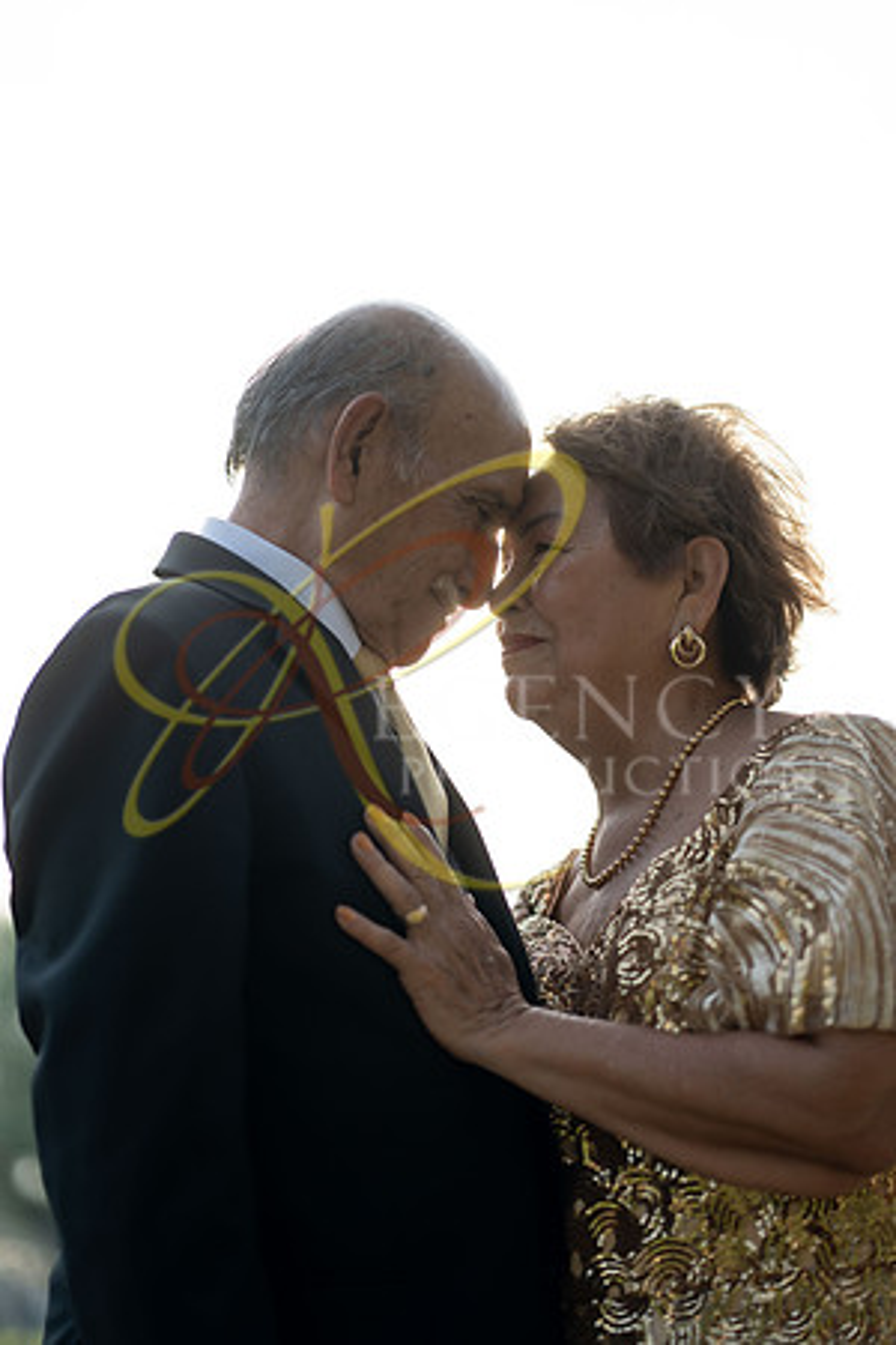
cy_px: 672
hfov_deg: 16.1
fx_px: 3173
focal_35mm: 85
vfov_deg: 23.9
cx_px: 448
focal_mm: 85
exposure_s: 1/1250
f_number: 2.2
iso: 200
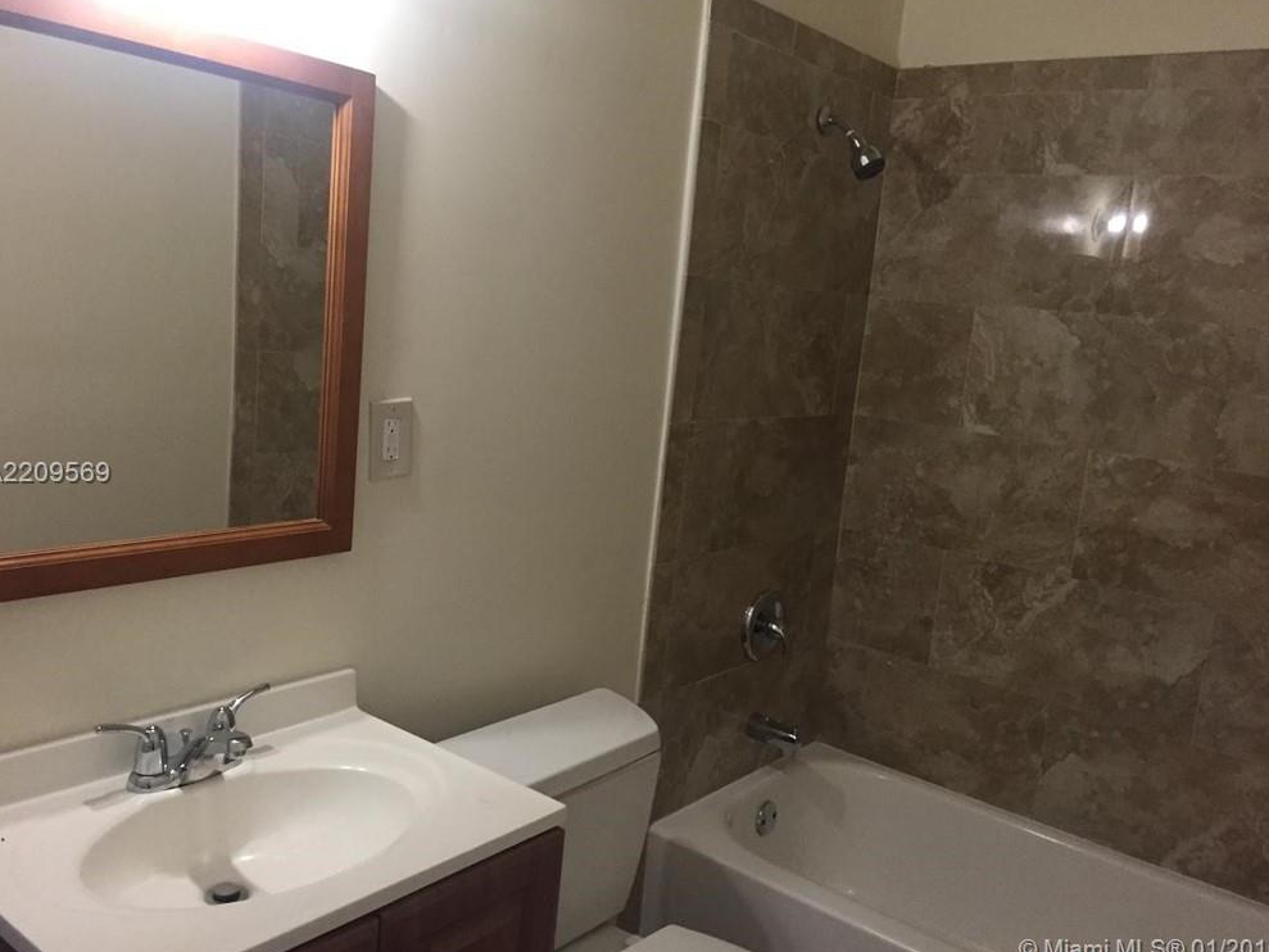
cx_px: 636
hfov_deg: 60.0
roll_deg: -4.8
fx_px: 1100
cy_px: 475
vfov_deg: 46.8
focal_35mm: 30
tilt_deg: -9.5
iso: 250
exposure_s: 1/30
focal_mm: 4.15
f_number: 2.2
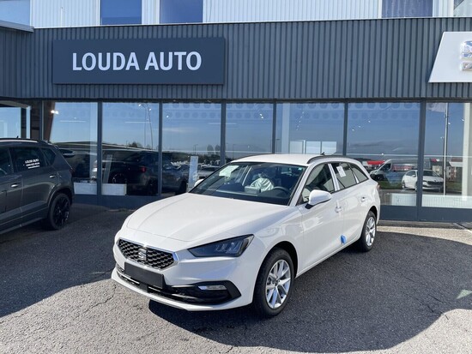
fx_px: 355
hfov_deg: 67.3
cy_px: 177
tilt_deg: -2.0
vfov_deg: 53.1
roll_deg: -1.6
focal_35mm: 26
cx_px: 236
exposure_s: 1/1916
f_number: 1.6
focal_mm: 4.2
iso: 32
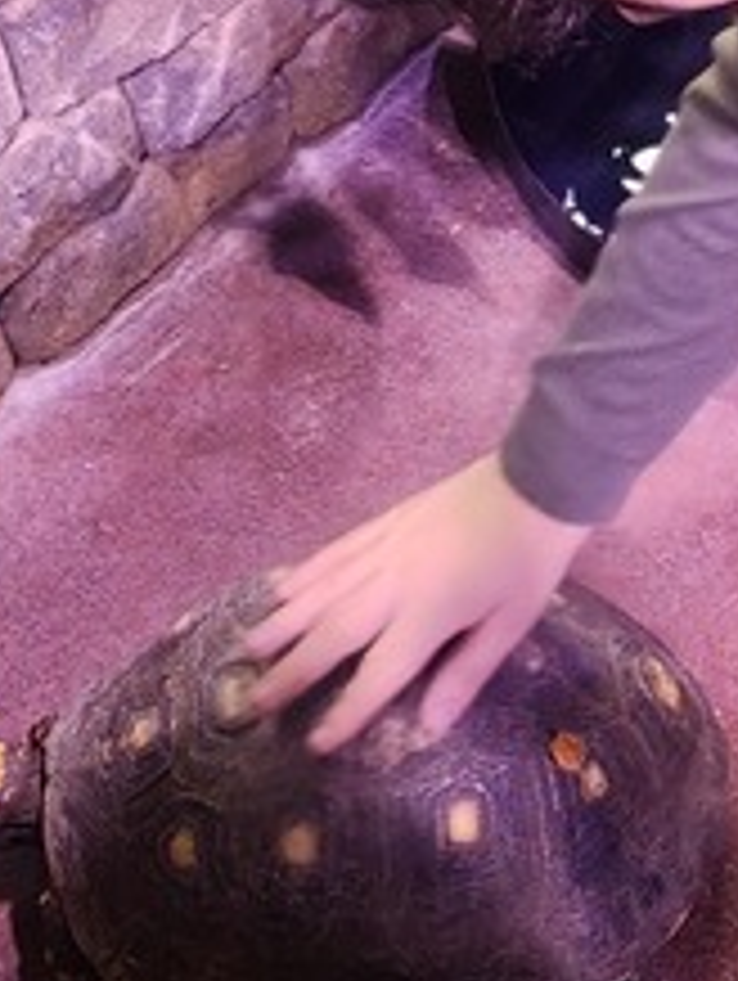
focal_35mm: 61
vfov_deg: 29.3
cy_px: -27
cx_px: 508
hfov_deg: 23.9
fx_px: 1731
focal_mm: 2.2
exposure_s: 1/60
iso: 160
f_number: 2.2
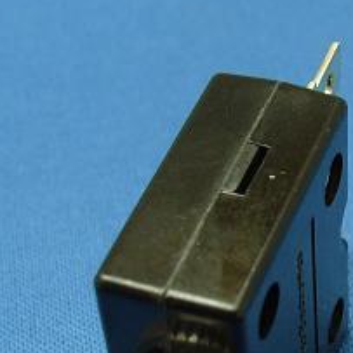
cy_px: 312
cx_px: 228
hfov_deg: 27.2
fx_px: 727
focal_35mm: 63
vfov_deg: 26.5
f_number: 2.8
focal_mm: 7.8
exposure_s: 1/60
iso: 80
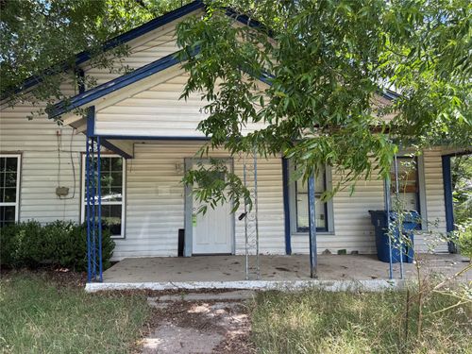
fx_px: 327
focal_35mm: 24
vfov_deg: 56.8
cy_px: 177
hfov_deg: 71.6
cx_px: 236
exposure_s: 1/430
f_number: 1.78
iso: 80
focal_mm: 6.76
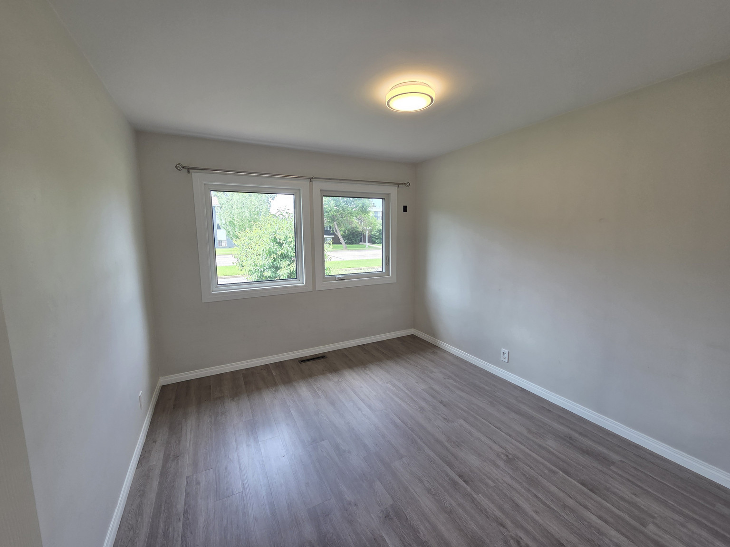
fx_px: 274
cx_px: 365
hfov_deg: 106.2
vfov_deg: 89.9
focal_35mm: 13
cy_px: 274
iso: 64
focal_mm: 2.2
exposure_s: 1/120
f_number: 2.2
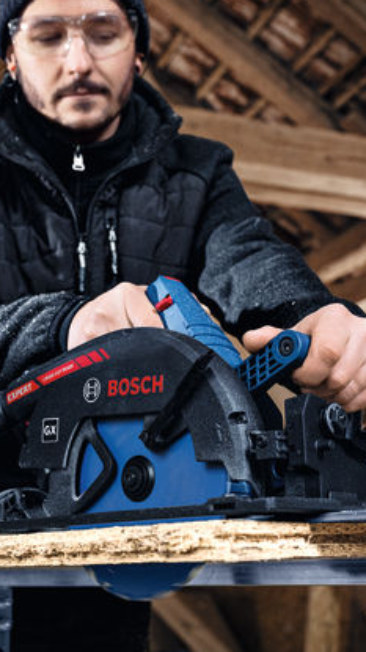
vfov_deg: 39.2
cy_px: 349
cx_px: 157
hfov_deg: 22.6
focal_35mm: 53
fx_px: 916
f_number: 5
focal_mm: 35
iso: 800
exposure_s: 1/40
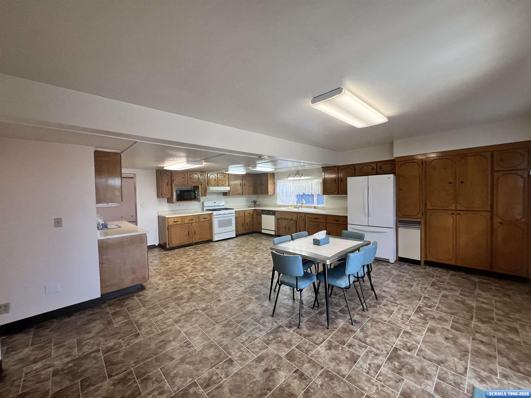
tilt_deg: -3.0
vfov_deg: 89.9
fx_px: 199
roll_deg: +1.1
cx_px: 266
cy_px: 199
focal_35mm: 13
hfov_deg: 106.2
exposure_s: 1/120
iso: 250
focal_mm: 1.57
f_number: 1.8
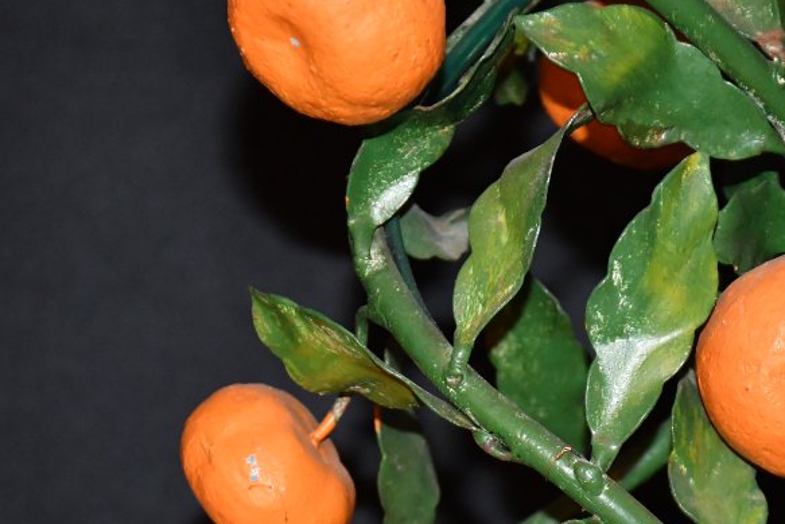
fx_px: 4711
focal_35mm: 216
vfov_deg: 6.4
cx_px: 496
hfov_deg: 9.5
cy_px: 445
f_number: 5.6
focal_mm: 70
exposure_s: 1/30
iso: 3200
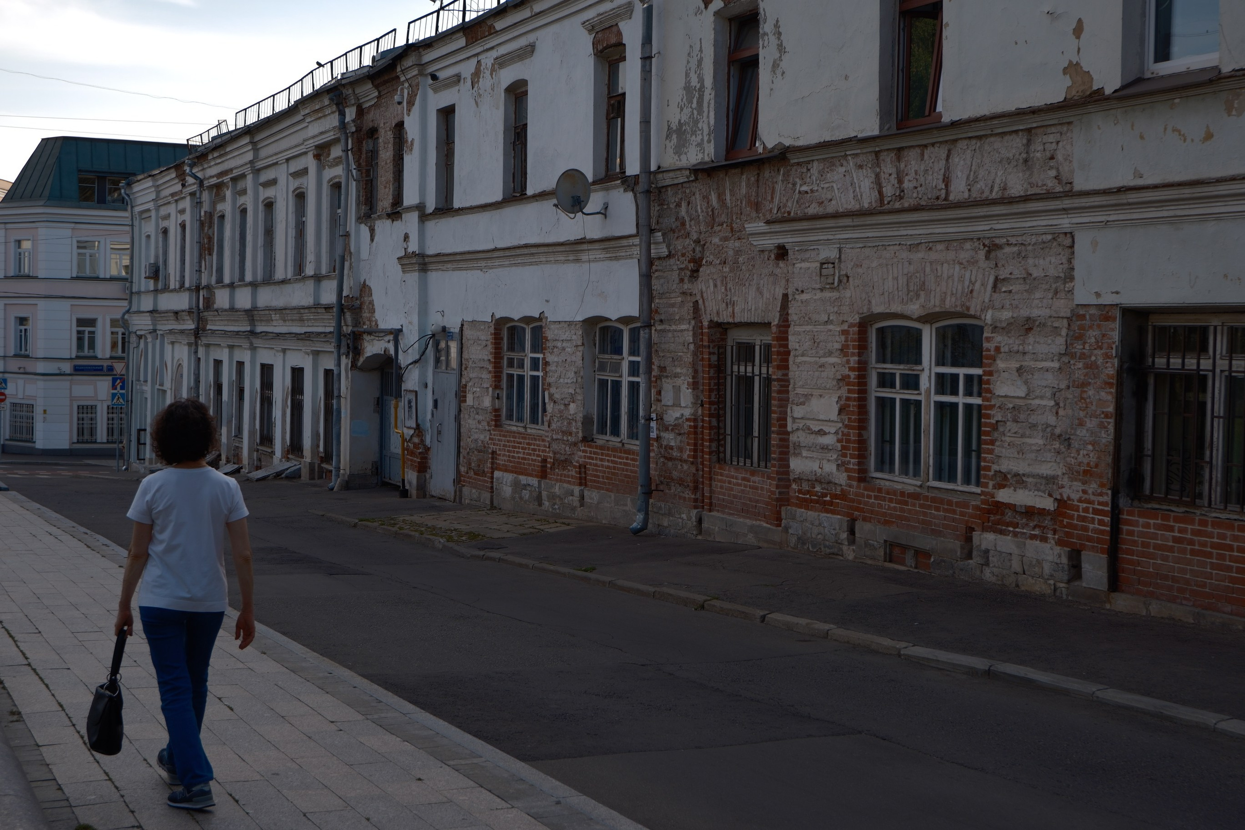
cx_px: 622
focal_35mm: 46
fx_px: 1591
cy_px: 415
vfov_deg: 29.2
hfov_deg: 42.7
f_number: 5.6
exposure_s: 1/180
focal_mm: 30.5
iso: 64
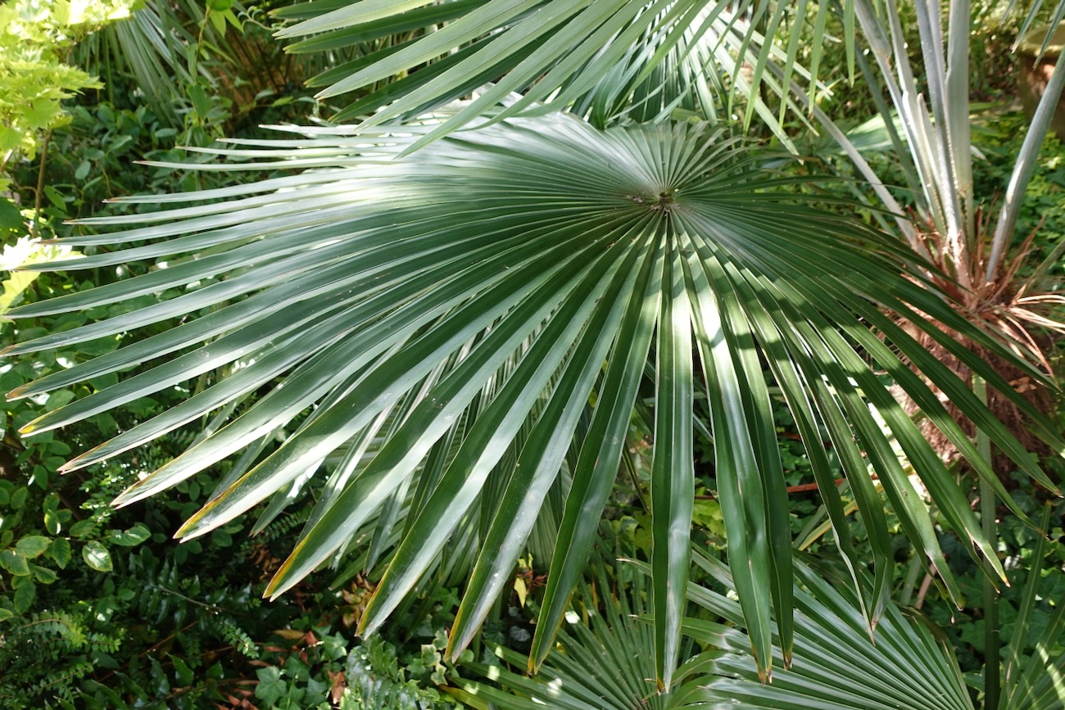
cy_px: 355
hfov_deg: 73.7
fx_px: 710
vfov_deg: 53.1
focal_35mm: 24
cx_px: 532
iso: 125
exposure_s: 1/80
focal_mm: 8.8
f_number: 3.2
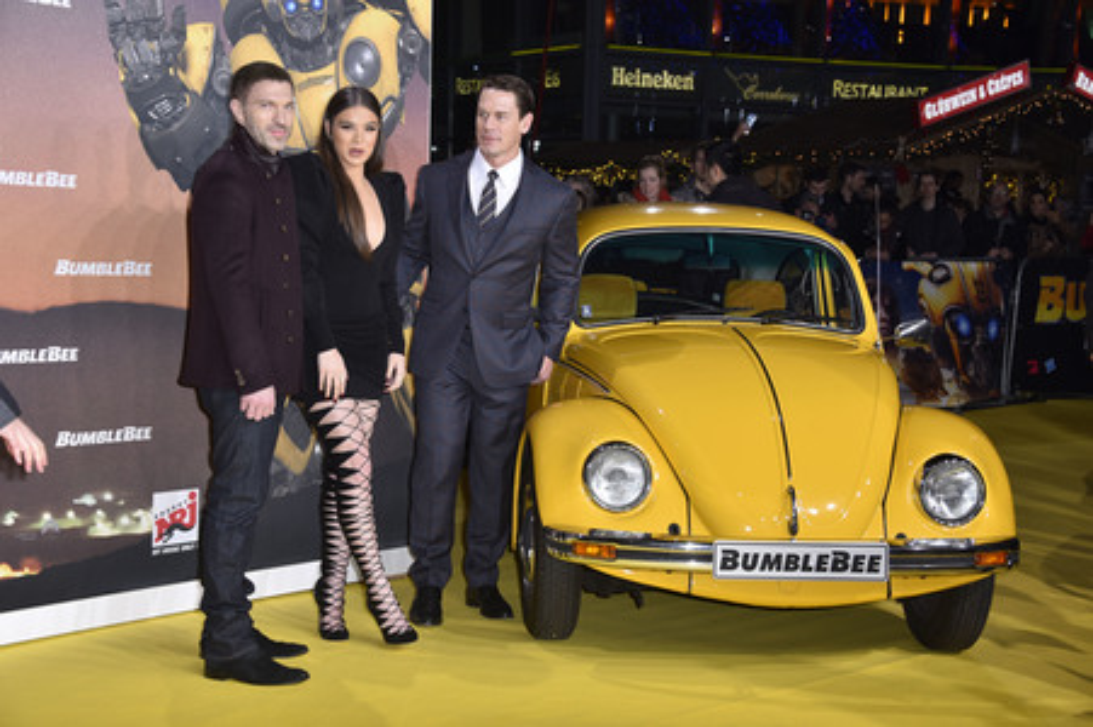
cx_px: 546
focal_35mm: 62
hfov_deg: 32.4
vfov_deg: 21.9
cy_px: 364
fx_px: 1881
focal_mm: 62
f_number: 5.6
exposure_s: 1/250
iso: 400
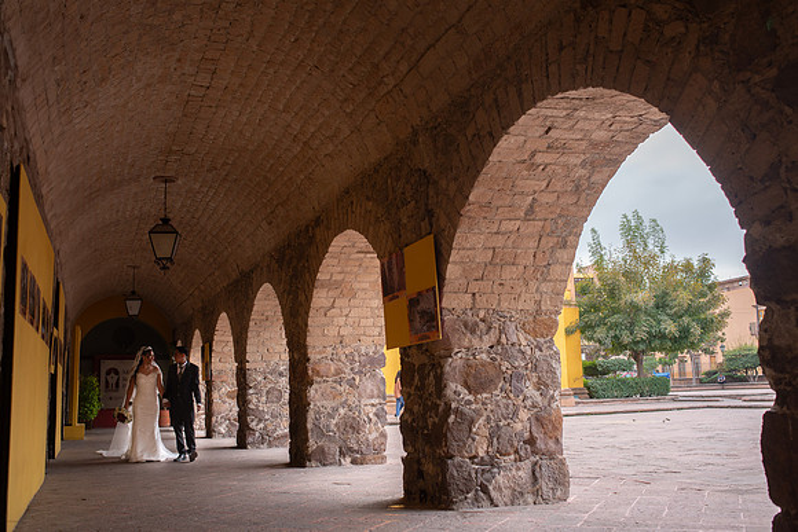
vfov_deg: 36.6
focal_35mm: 36
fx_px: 806
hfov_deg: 52.7
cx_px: 399
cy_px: 266
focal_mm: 35
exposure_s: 1/250
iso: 500
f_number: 5.6
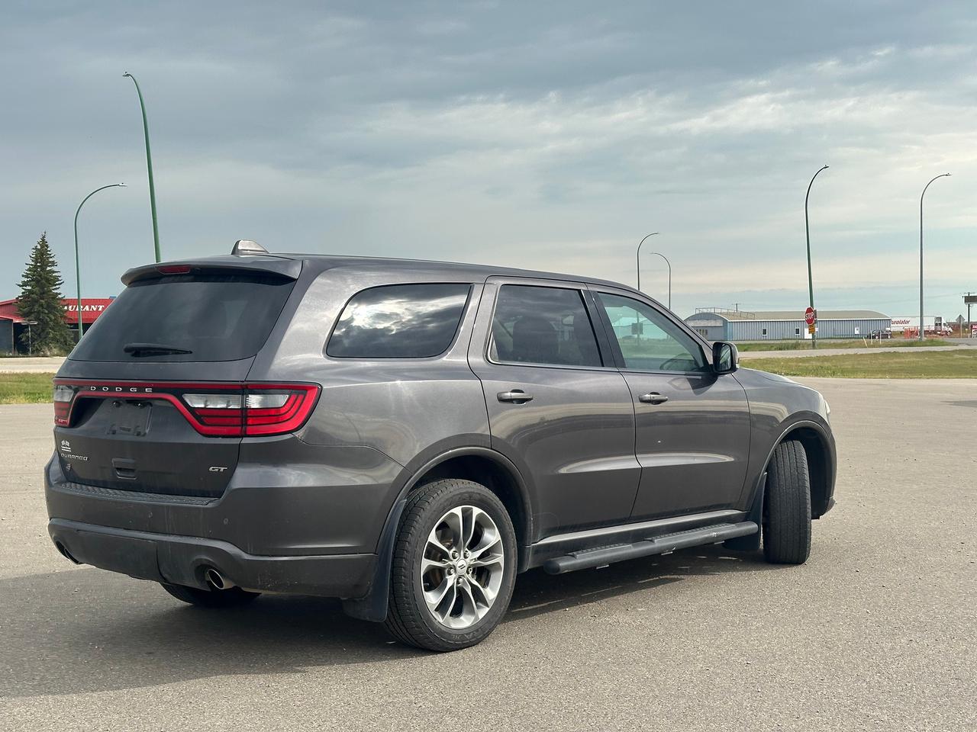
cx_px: 488
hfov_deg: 39.7
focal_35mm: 48
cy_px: 366
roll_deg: -1.1
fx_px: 1355
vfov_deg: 30.3
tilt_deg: -0.1
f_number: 1.78
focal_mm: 6.86
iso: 64
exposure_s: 1/2028
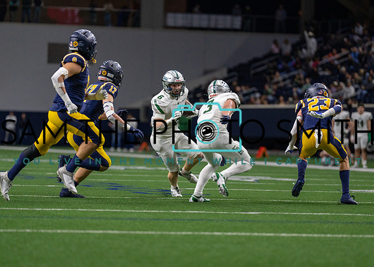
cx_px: 187
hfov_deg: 9.6
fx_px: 2226
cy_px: 134
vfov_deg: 6.9
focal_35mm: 210
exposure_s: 1/1000
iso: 2000
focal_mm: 200
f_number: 2.8
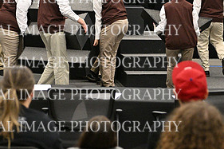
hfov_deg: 12.9
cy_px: 14
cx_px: 66
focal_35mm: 159
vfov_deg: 8.6
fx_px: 989
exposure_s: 1/1000
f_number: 2.5
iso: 6400
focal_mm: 77
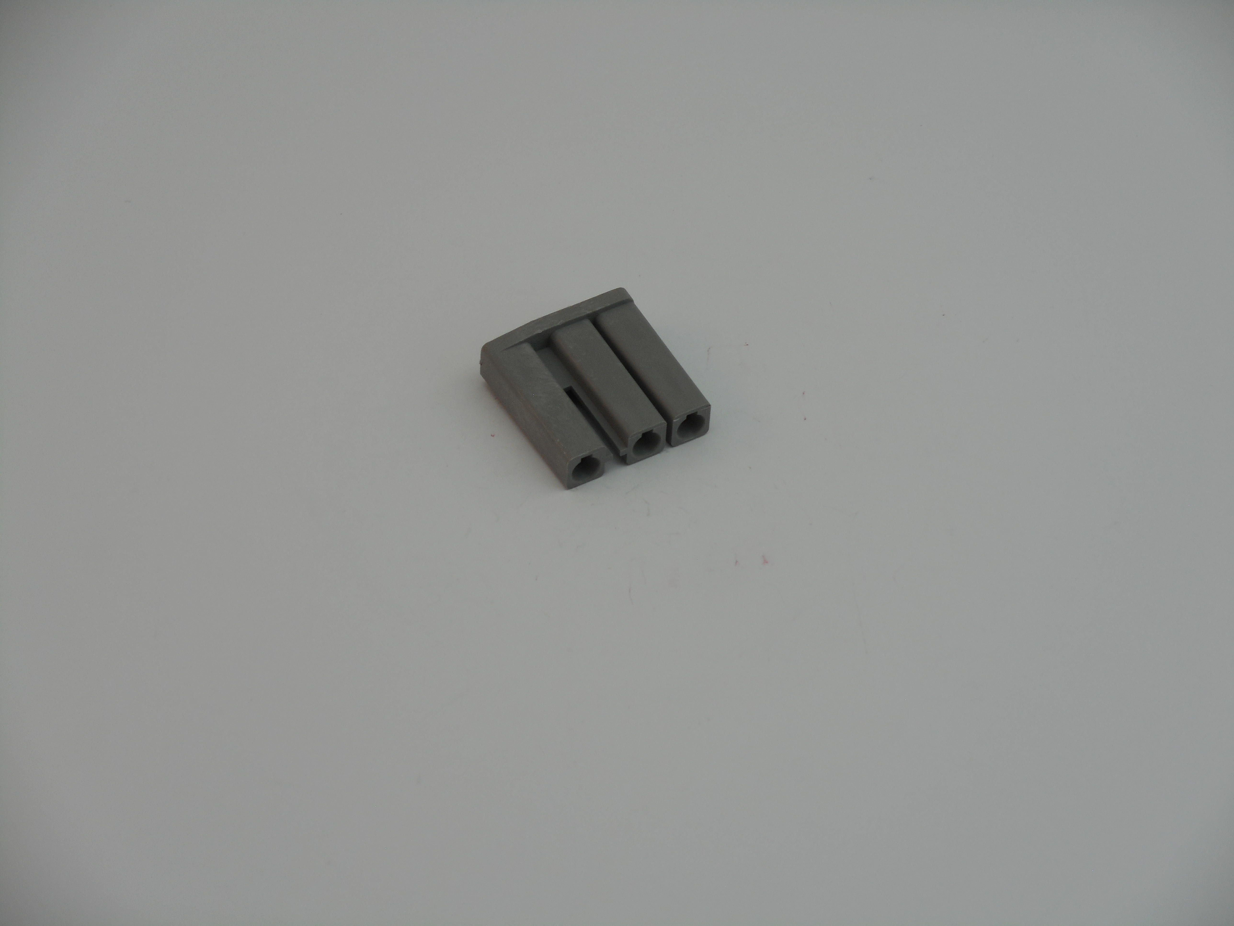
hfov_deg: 19.3
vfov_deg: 14.5
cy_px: 463
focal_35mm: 102
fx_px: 3636
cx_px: 617
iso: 80
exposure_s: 1/60
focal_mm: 18.2
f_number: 5.8
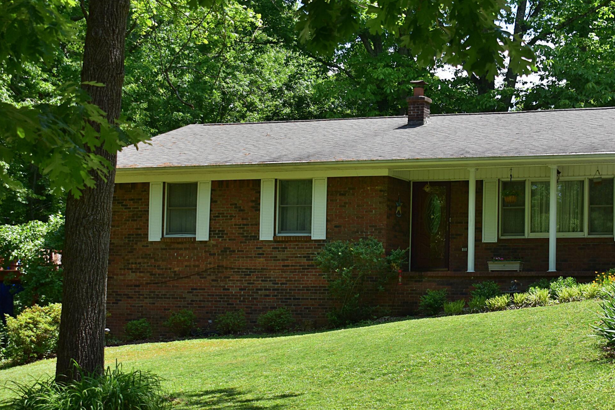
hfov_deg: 25.5
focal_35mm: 79
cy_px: 276
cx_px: 437
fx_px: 1349
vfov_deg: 17.2
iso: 125
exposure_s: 1/500
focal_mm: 34
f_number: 4.5
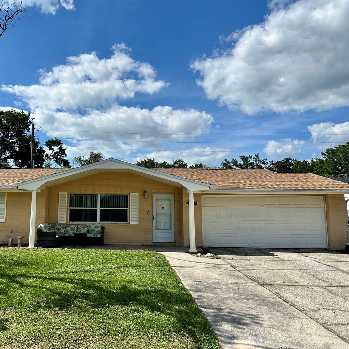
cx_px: 115
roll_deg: -0.6
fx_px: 331
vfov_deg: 55.6
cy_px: 176
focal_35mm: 29
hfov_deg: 54.4
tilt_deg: +7.3
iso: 80
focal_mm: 6.86
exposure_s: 1/7576
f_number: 1.78
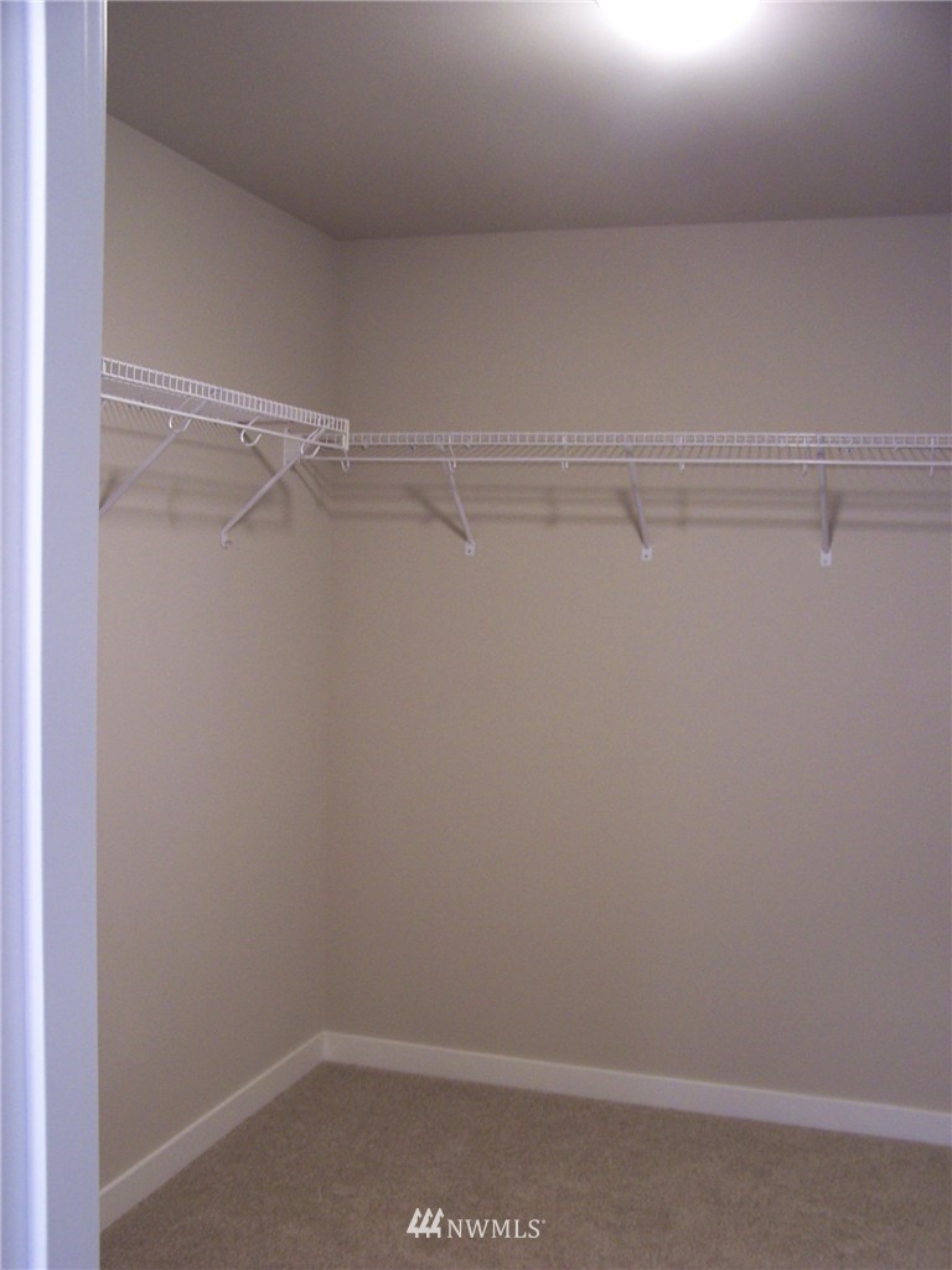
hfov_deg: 37.7
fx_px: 1393
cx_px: 476
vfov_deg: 49.0
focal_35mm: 38
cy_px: 635
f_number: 2.8
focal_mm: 6.3
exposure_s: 1/10
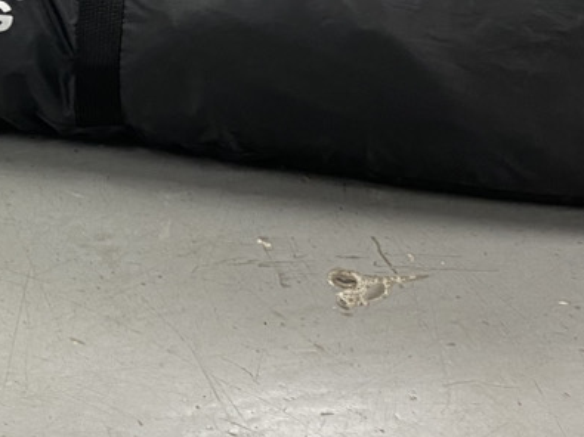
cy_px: 3
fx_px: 1332
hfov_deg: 23.2
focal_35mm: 79
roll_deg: +1.1
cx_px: -56
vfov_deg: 18.2
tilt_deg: -21.7
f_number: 1.8
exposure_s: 1/50
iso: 100
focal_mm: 4.25
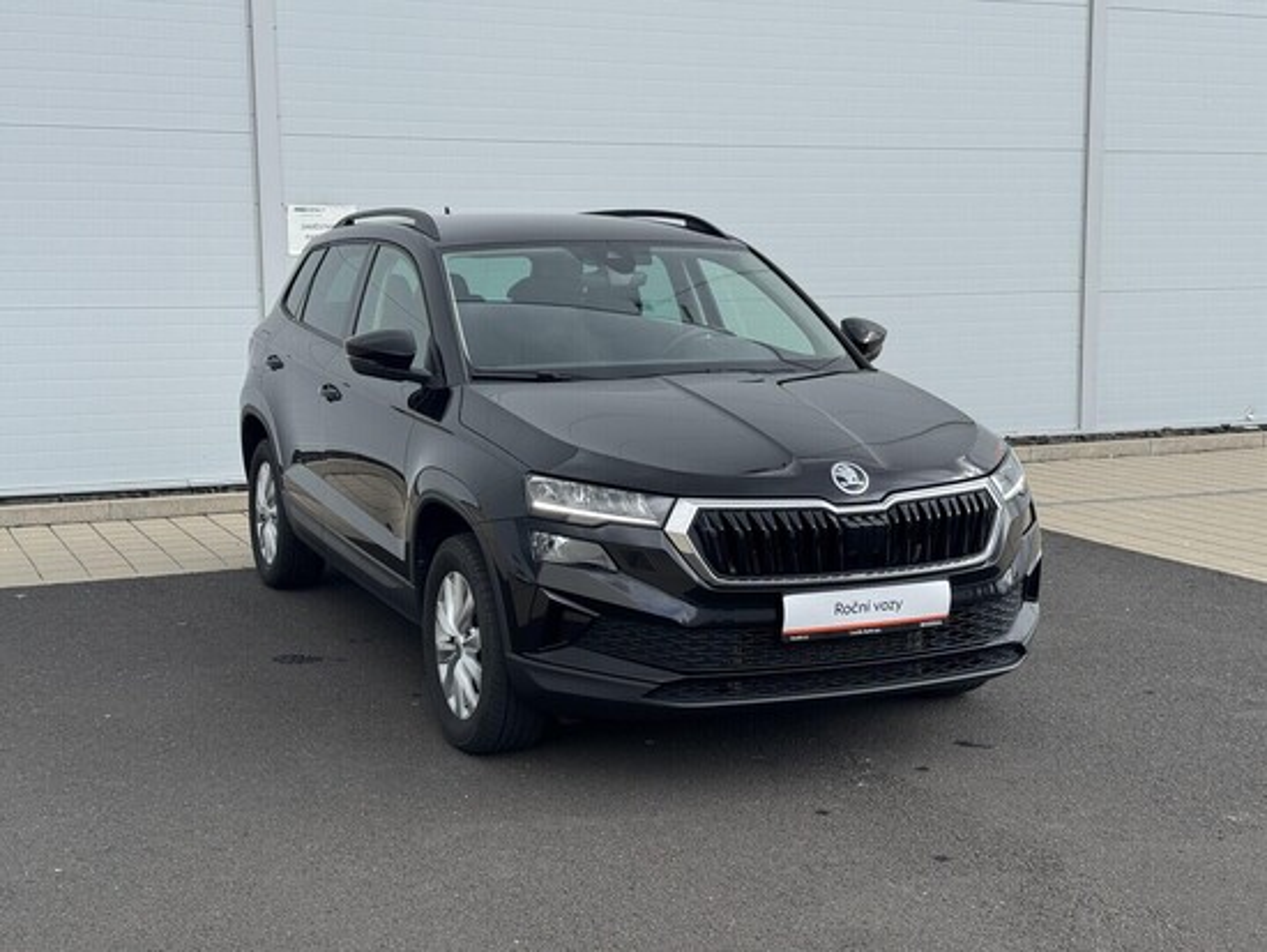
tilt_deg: -6.0
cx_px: 634
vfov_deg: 30.3
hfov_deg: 39.6
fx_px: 1758
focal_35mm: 48
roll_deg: +1.0
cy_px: 476
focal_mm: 6.76
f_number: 1.78
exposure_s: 1/1637
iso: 64
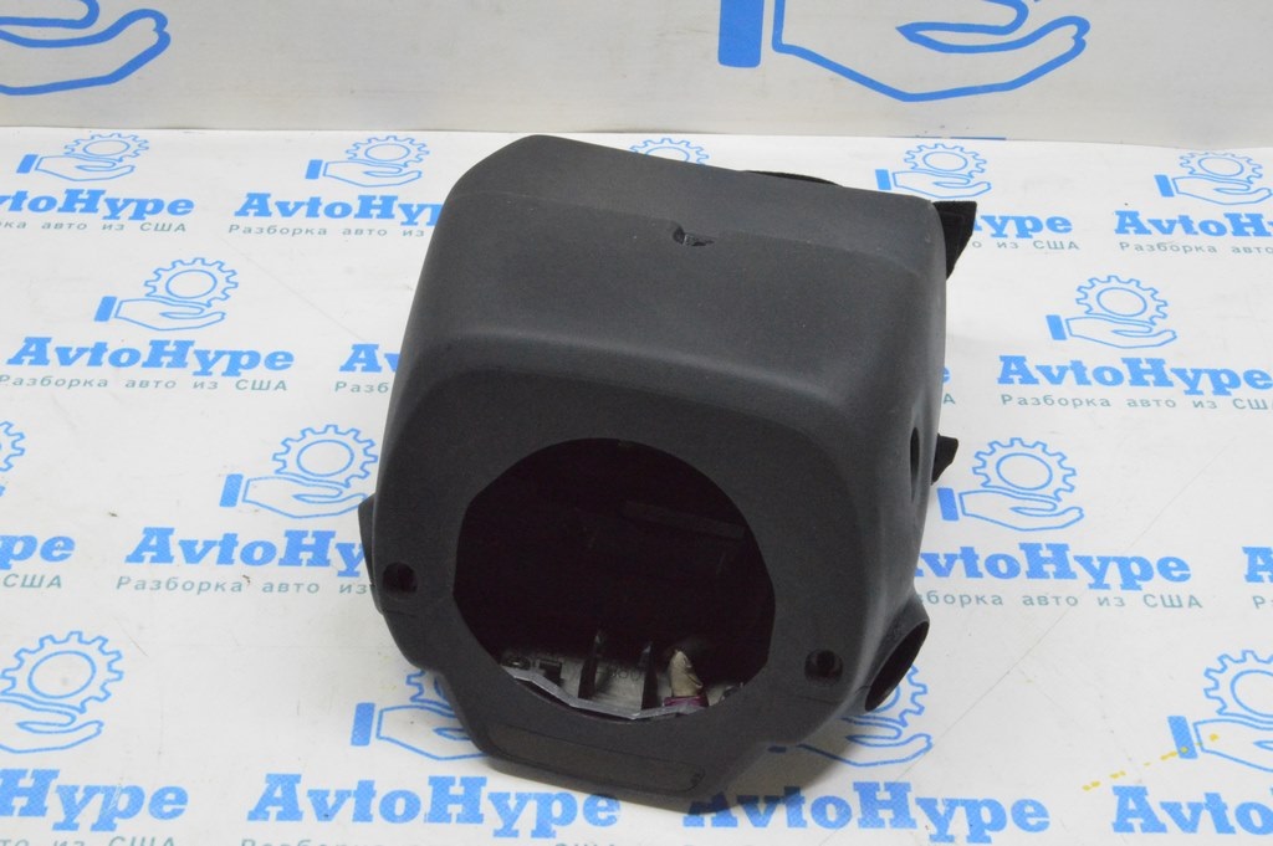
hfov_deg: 41.1
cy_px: 423
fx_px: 1696
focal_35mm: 48
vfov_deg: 28.0
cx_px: 636
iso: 6400
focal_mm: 32
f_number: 20
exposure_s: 1/20
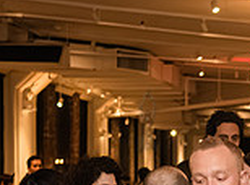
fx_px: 1064
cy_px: 207
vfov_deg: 9.8
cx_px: 314
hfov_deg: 13.0
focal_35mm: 148
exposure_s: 1/250
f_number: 3.2
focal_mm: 35
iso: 8000
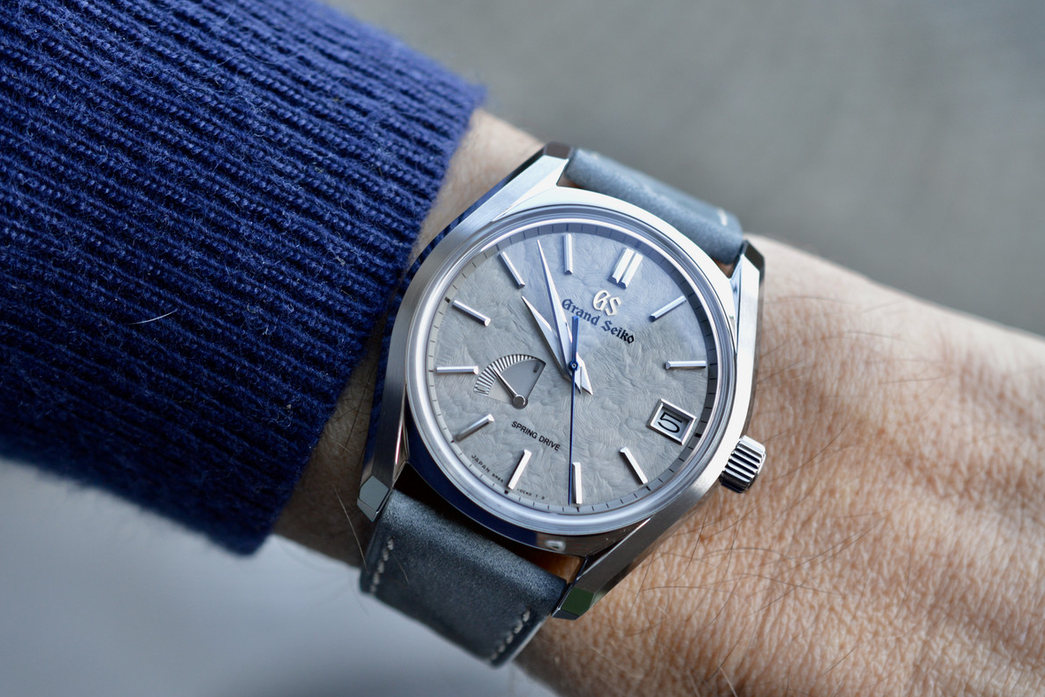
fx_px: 1771
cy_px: 353
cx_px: 522
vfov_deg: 22.3
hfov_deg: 32.9
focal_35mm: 61
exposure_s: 1/100
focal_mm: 40
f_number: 5
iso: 400
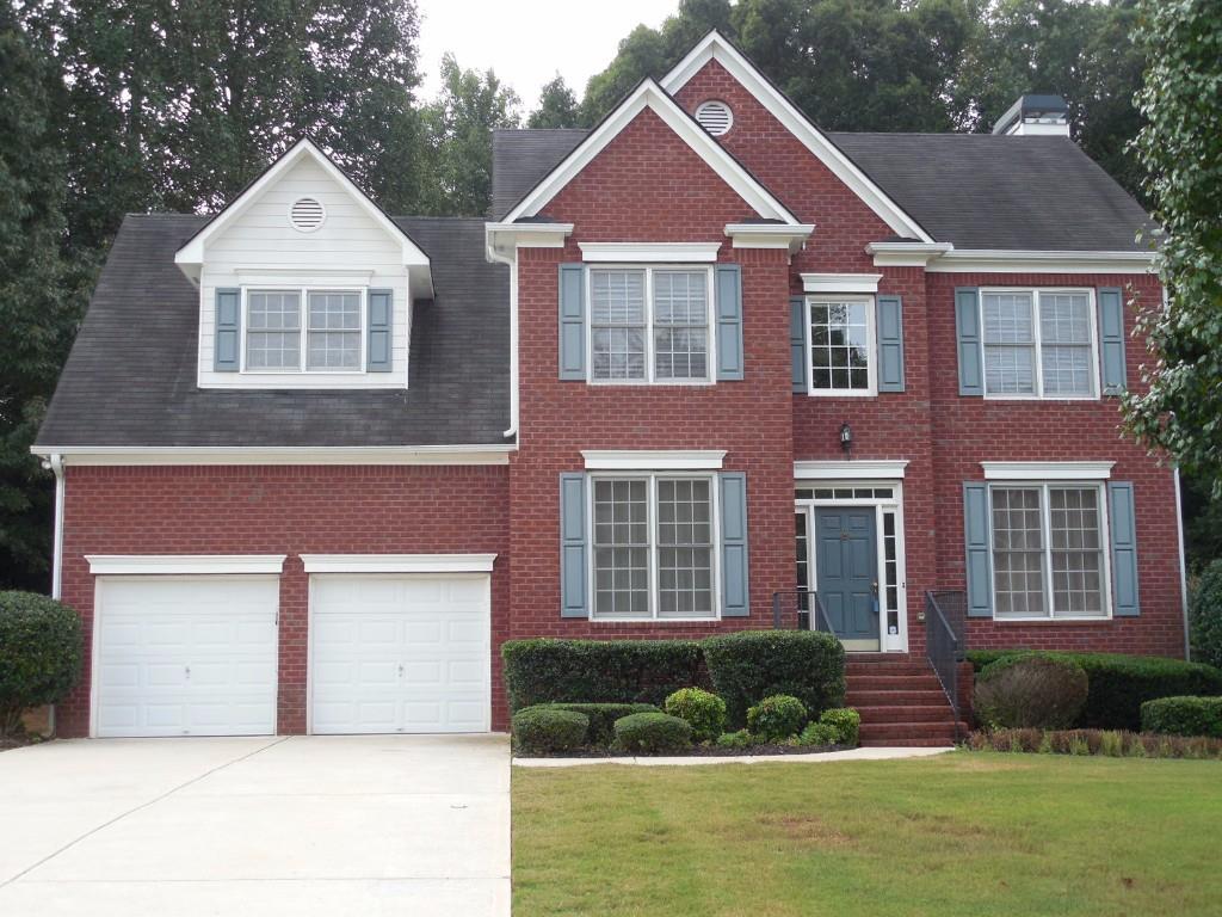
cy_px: 458
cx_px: 611
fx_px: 1518
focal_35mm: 43
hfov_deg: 43.9
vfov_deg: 33.6
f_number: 3.9
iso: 125
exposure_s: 1/320
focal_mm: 7.8
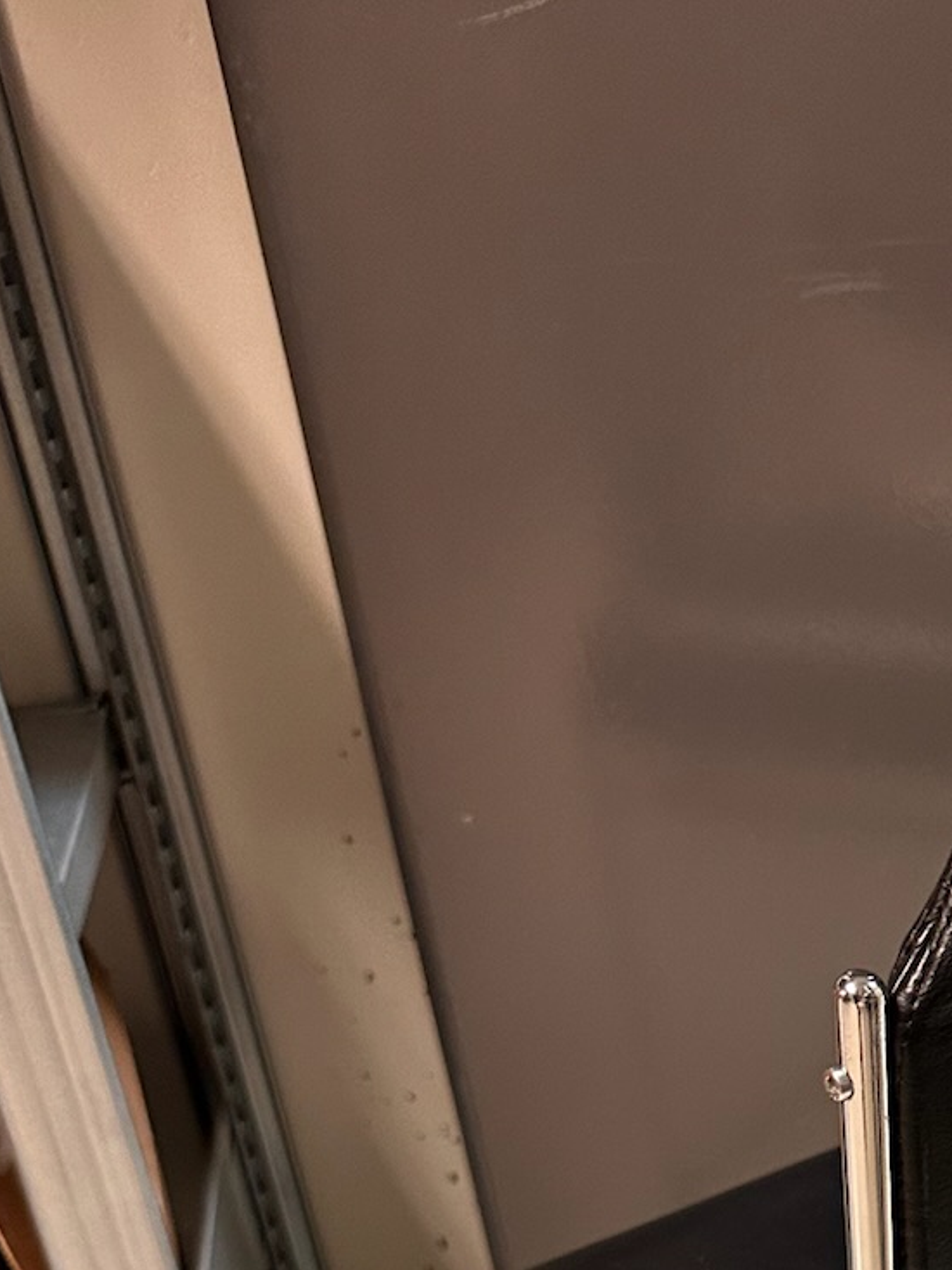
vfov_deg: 25.8
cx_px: 1241
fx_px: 2458
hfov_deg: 20.1
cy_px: 1536
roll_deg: +0.7
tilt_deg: -32.5
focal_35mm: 67
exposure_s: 1/50
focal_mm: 6.86
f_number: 1.78
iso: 200
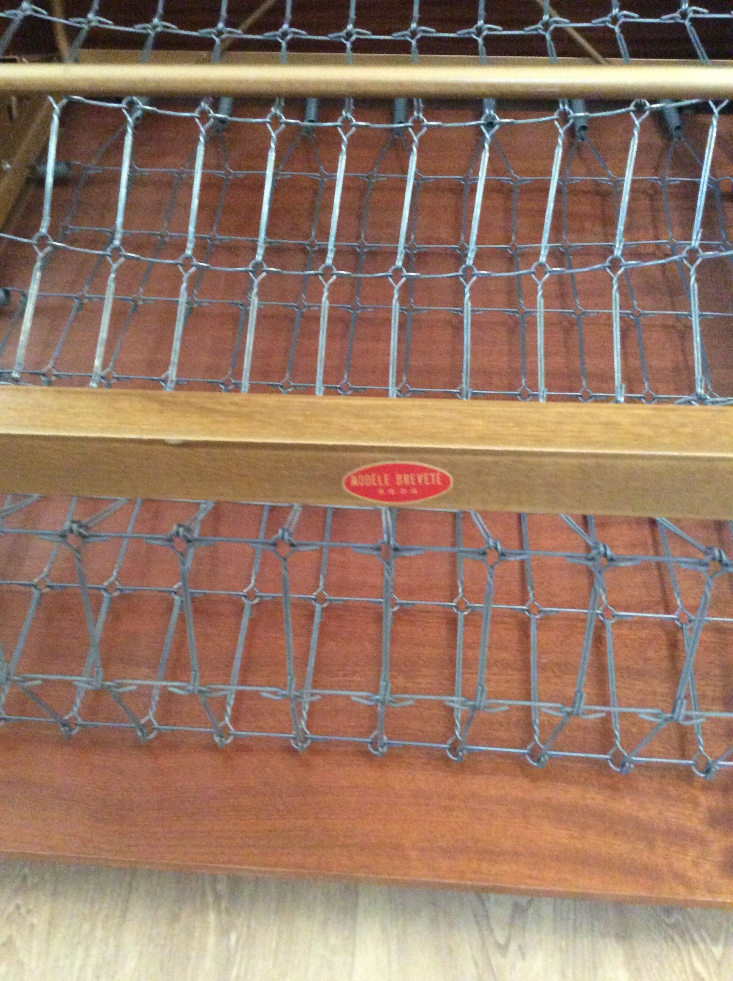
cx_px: 366
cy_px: 490
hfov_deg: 44.1
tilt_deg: -52.6
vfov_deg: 56.9
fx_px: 906
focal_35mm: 32
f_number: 2.4
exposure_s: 1/17
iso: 500
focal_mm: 3.3
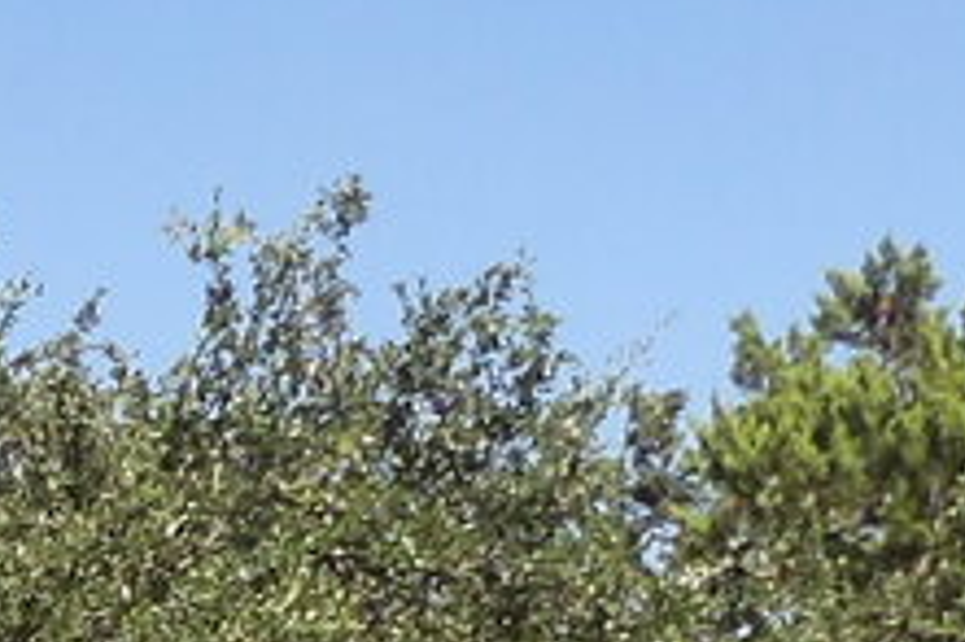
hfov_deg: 11.7
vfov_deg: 8.0
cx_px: -720
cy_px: 1363
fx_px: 4366
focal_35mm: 163
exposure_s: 1/911
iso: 100
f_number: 3.2
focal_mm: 4.3
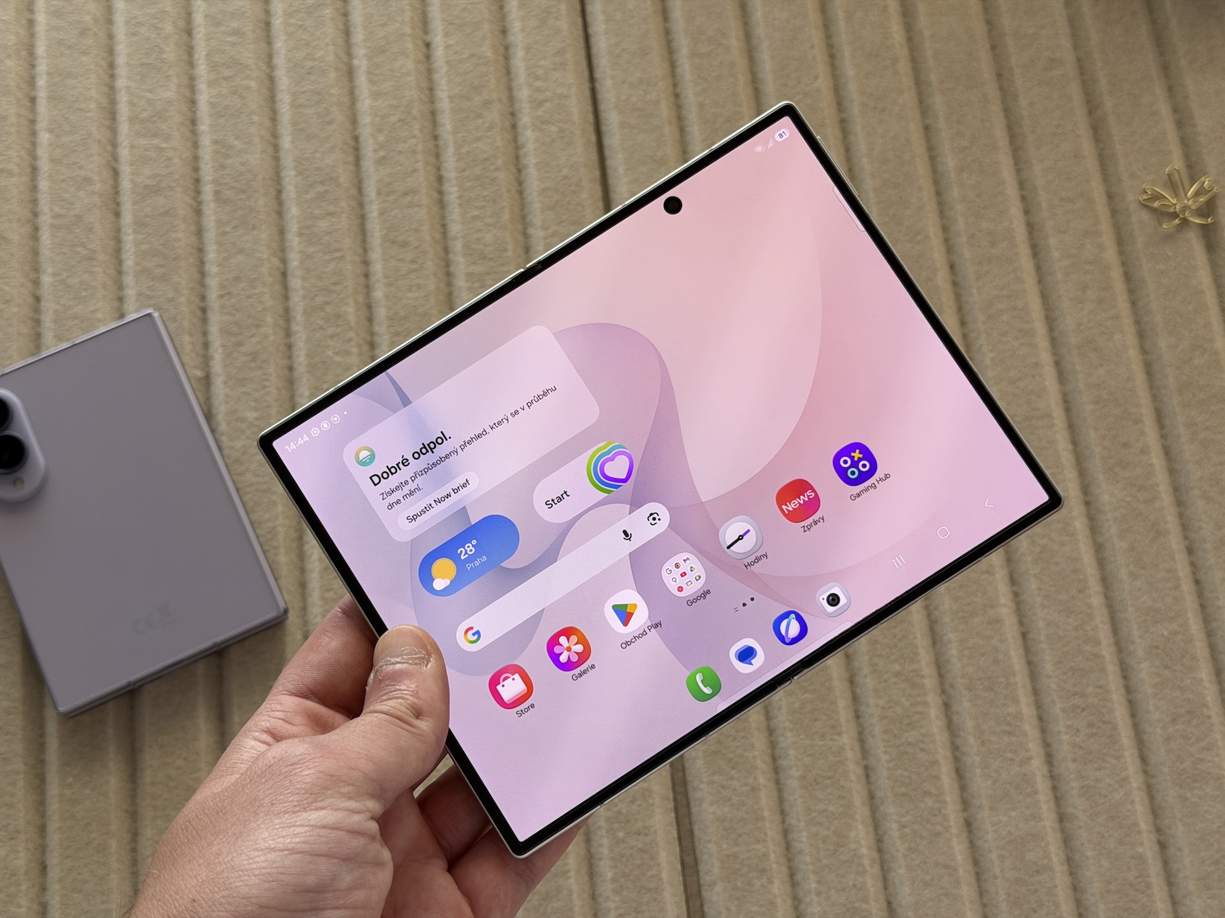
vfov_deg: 30.3
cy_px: 459
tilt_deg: -71.8
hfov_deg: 39.7
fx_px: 1699
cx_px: 612
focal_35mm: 48
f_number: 1.78
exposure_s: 1/121
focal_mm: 6.76
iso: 80
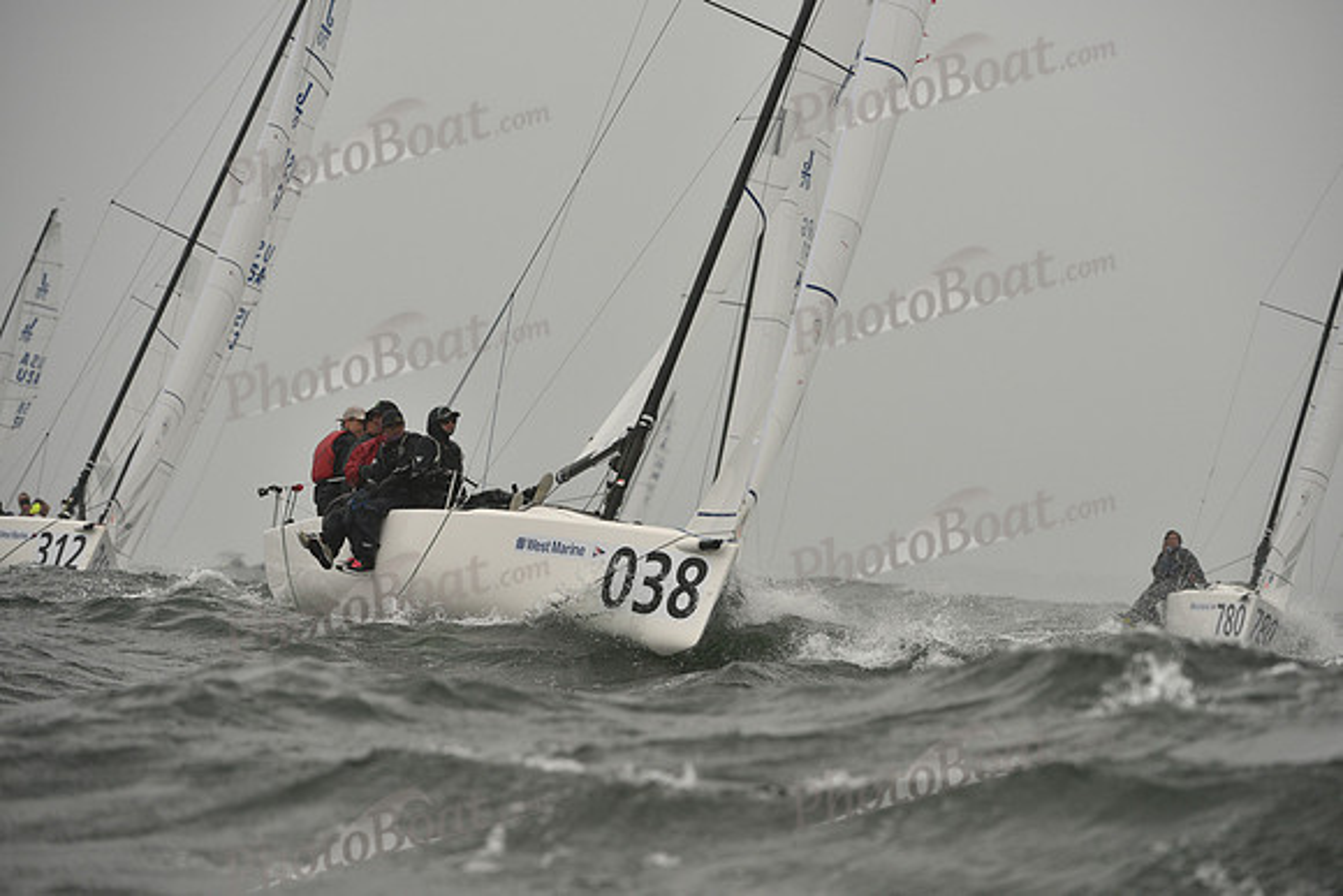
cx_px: 672
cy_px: 448
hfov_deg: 6.9
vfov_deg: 4.6
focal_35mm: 300
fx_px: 11194
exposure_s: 1/1000
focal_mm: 300
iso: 400
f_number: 6.3
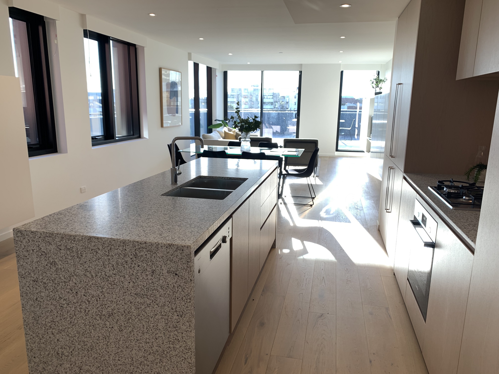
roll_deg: -1.5
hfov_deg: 67.3
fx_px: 375
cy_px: 187
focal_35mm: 26
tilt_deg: -12.9
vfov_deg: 53.1
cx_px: 250
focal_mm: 4.25
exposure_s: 1/100
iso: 50
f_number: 1.8
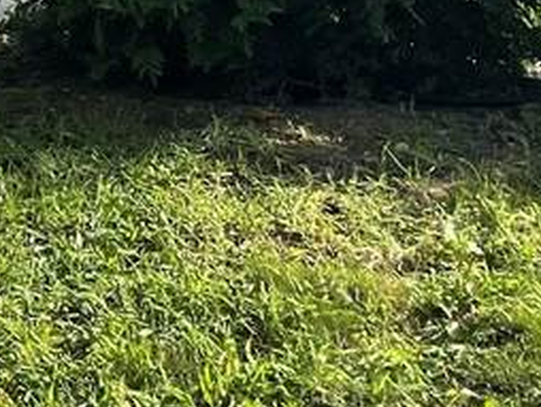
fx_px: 2049
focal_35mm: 131
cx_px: -539
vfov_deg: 10.3
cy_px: -435
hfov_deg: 13.1
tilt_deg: +9.4
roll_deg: +1.0
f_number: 1.6
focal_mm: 4.2
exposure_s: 1/1490
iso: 32
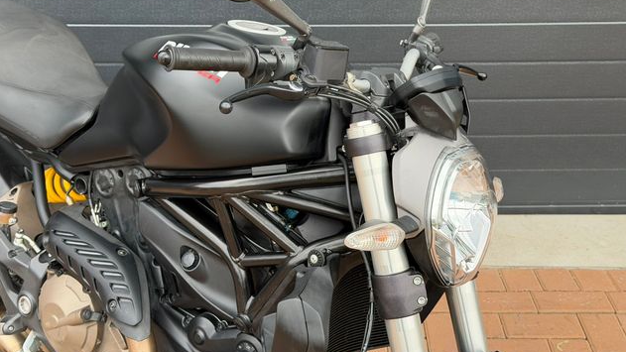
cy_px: 128
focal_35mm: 53
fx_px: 880
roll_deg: -0.1
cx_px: 316
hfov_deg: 39.2
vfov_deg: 22.6
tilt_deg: -24.5
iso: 100
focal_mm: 6.76
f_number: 1.78
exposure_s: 1/794
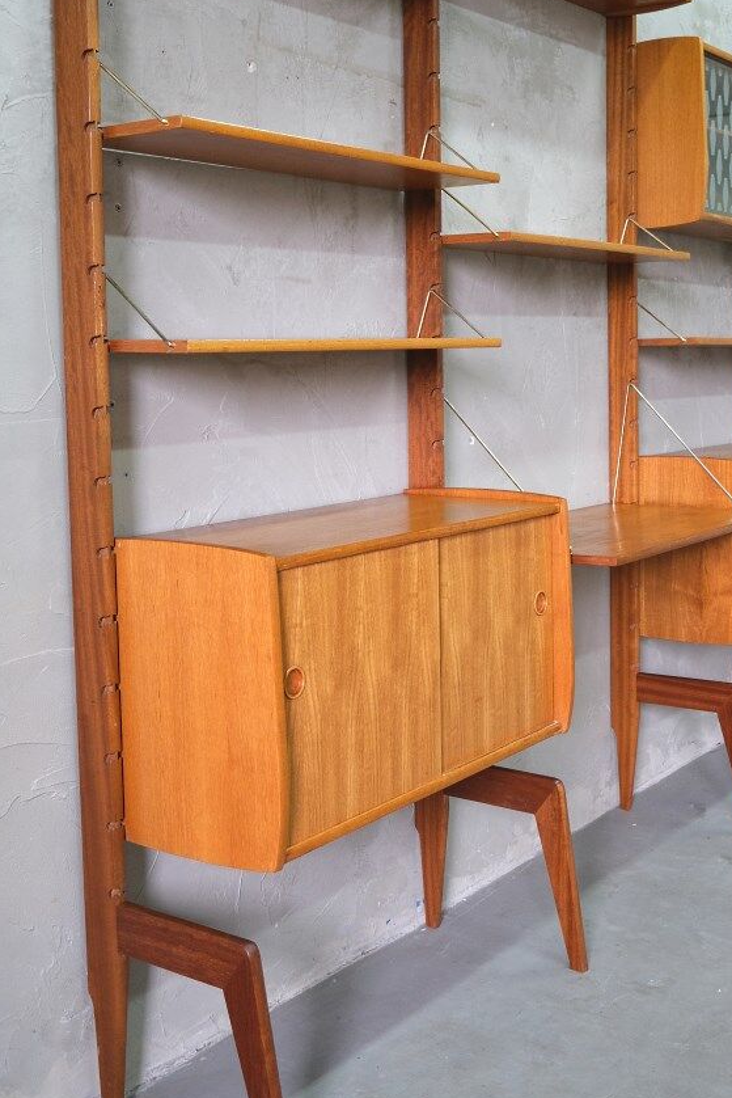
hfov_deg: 30.5
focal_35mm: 44
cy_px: 439
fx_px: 1341
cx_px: 397
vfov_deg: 44.3
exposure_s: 1/27
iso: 1250
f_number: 4
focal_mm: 19.2
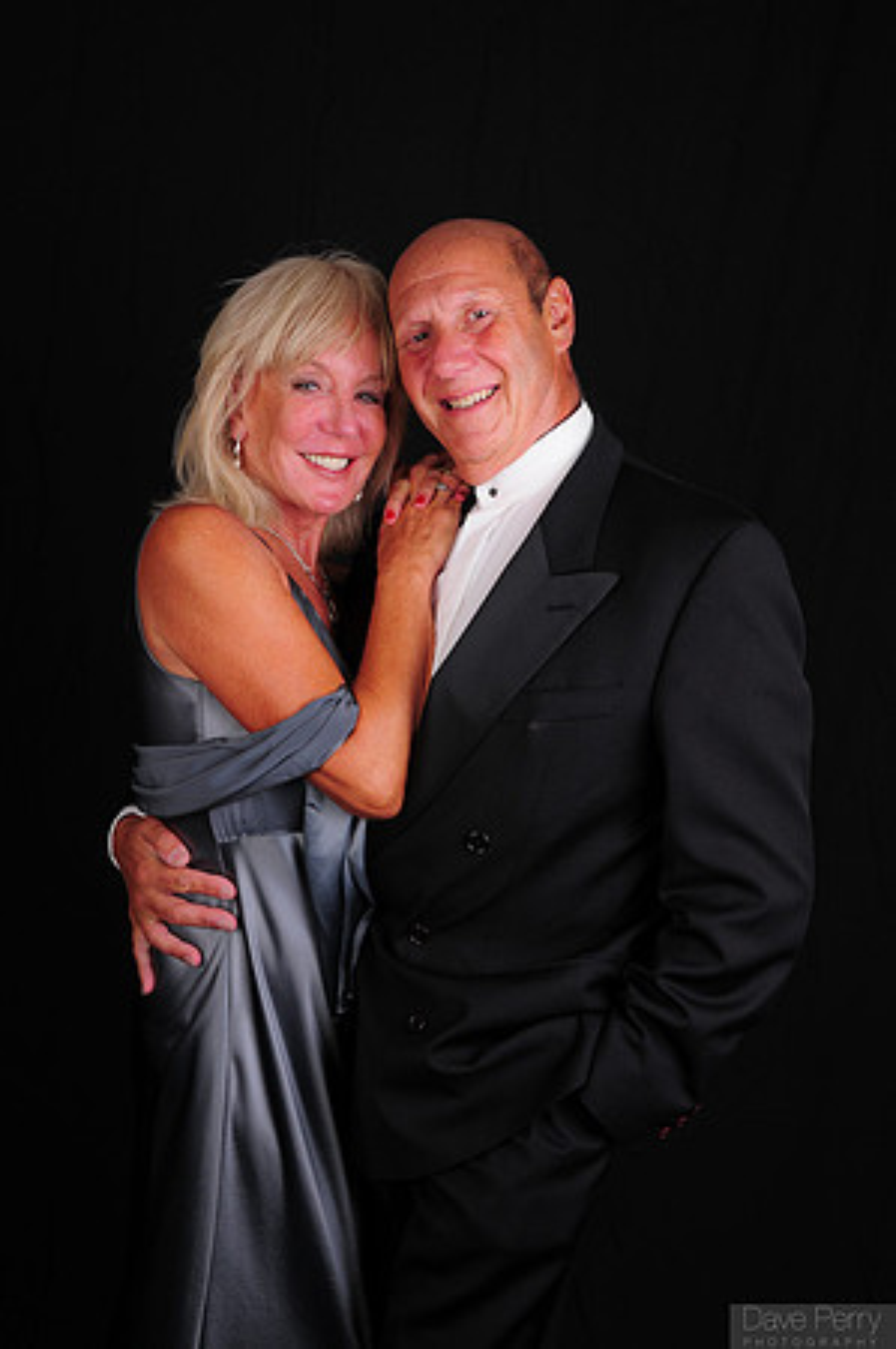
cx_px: 448
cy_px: 674
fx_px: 1628
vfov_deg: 45.0
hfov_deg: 30.8
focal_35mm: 44
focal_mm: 29
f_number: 8
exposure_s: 1/125
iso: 200
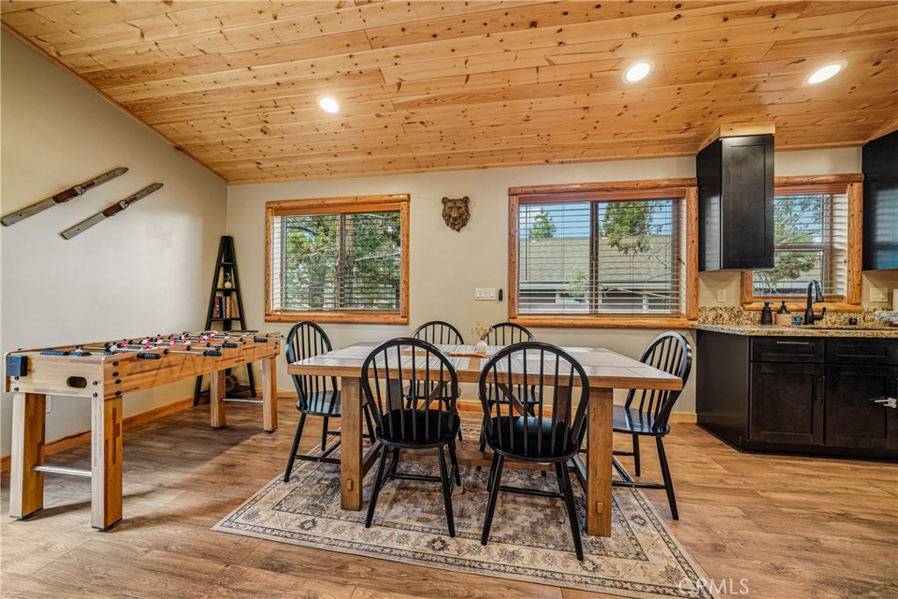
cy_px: 300
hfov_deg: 112.6
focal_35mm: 12
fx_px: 299
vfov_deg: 90.0
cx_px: 449
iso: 400
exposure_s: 1/10
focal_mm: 12
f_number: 8
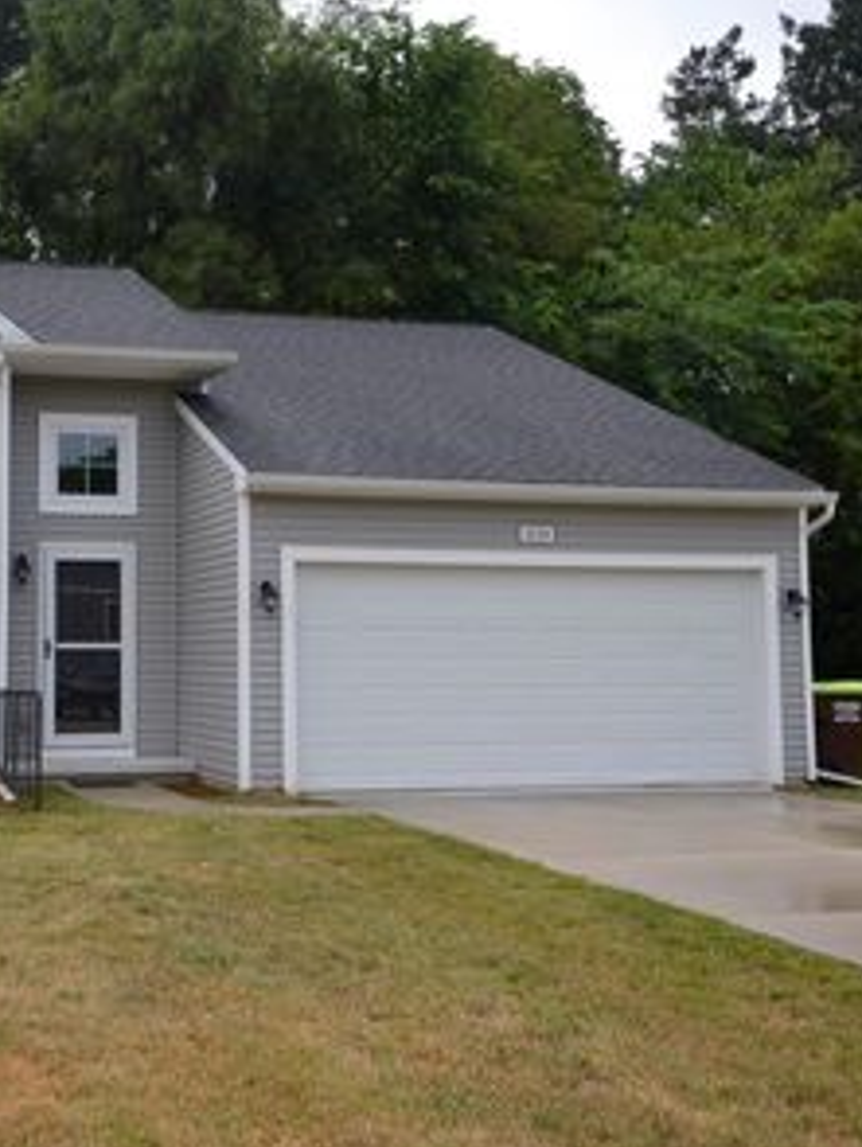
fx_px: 1625
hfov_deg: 29.1
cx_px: 183
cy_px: 513
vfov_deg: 38.8
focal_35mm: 49
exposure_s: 1/200
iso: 100
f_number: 7.1
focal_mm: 20
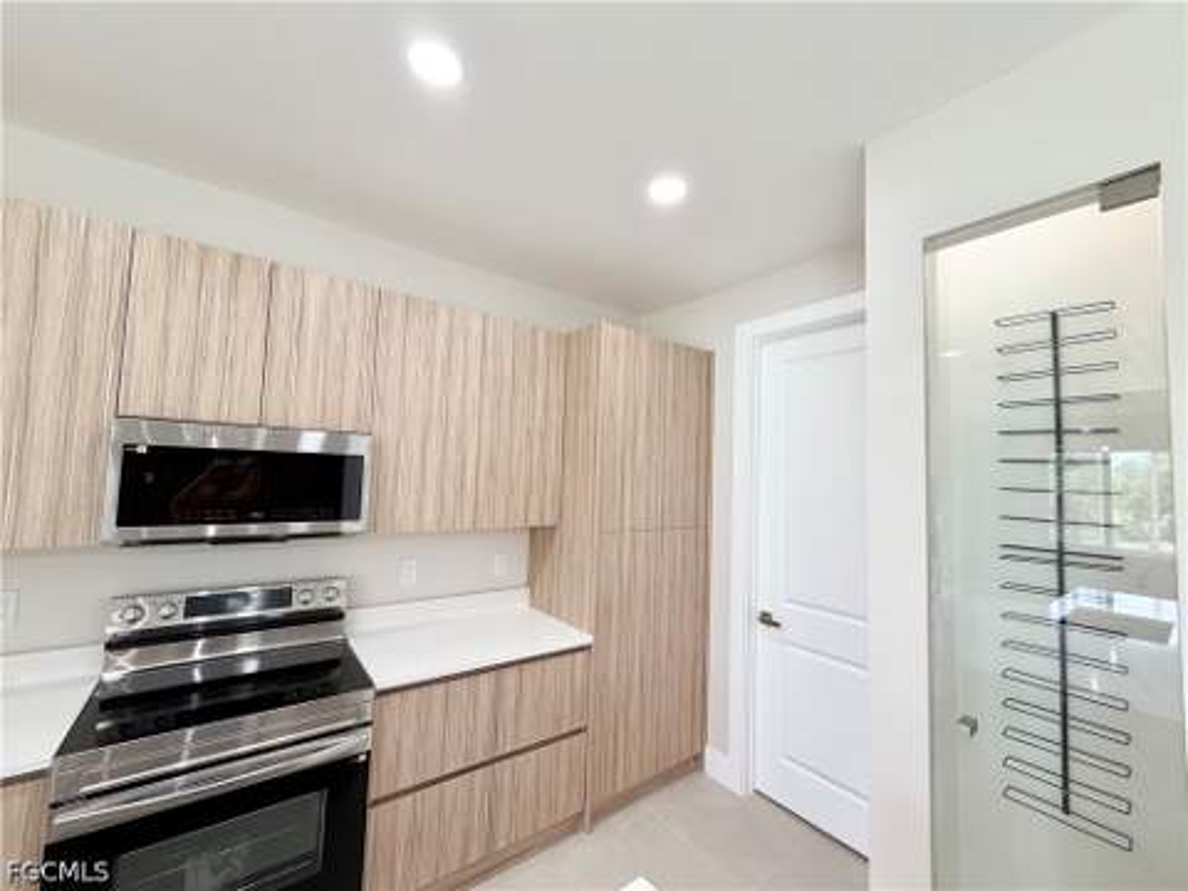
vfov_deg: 85.7
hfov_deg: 102.1
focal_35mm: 14
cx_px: 594
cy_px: 446
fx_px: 480
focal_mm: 2.22
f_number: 2.2
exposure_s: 1/120
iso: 125
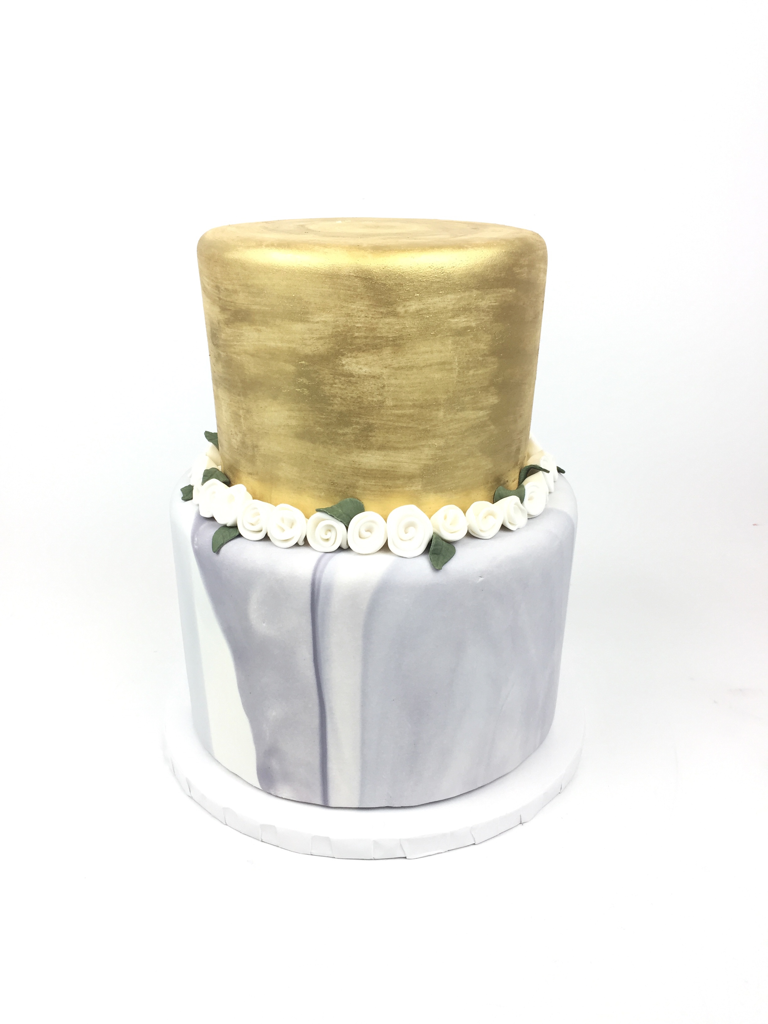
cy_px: 512
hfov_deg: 48.2
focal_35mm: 29
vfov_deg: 61.7
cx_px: 384
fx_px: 858
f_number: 2.2
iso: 50
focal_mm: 4.15
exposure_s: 1/120
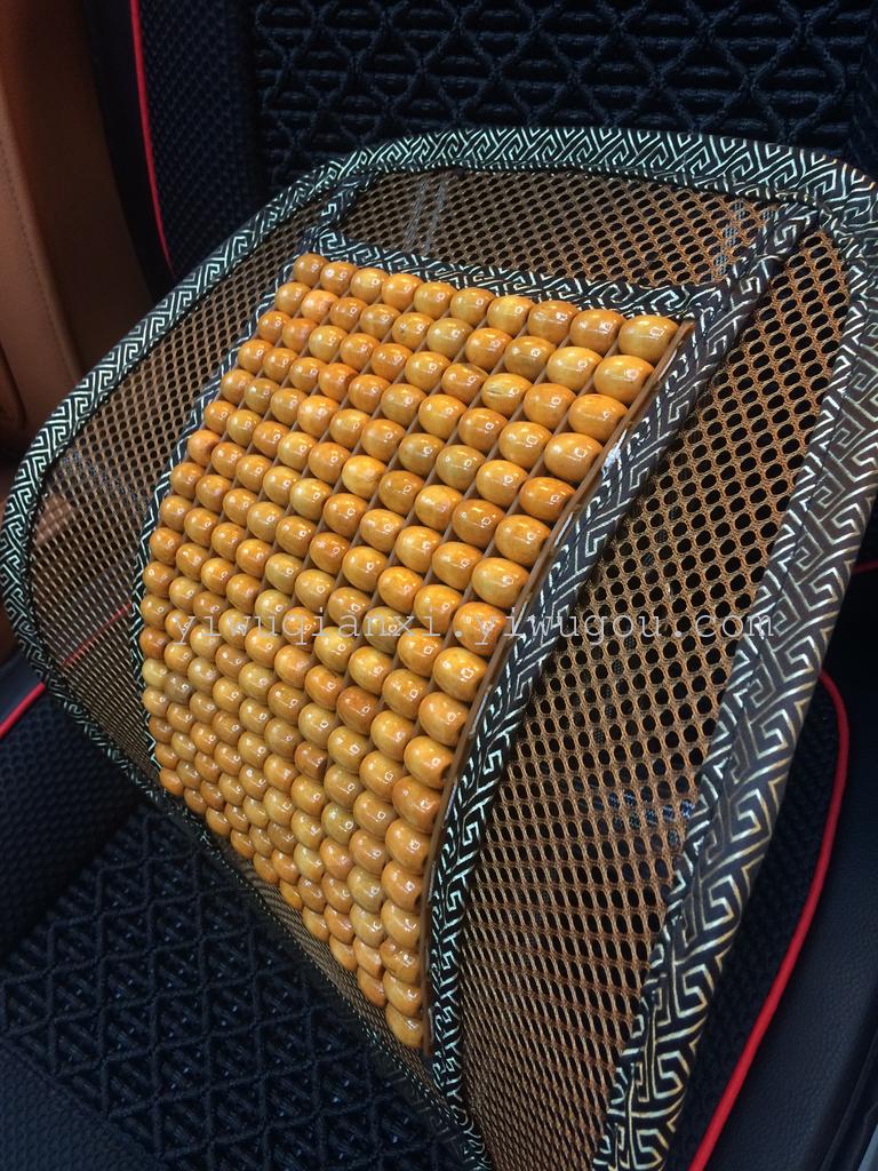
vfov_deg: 61.7
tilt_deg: -45.5
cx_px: 439
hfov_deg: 48.2
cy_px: 586
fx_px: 981
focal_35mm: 29
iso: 160
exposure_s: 1/33
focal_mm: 4.15
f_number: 2.2
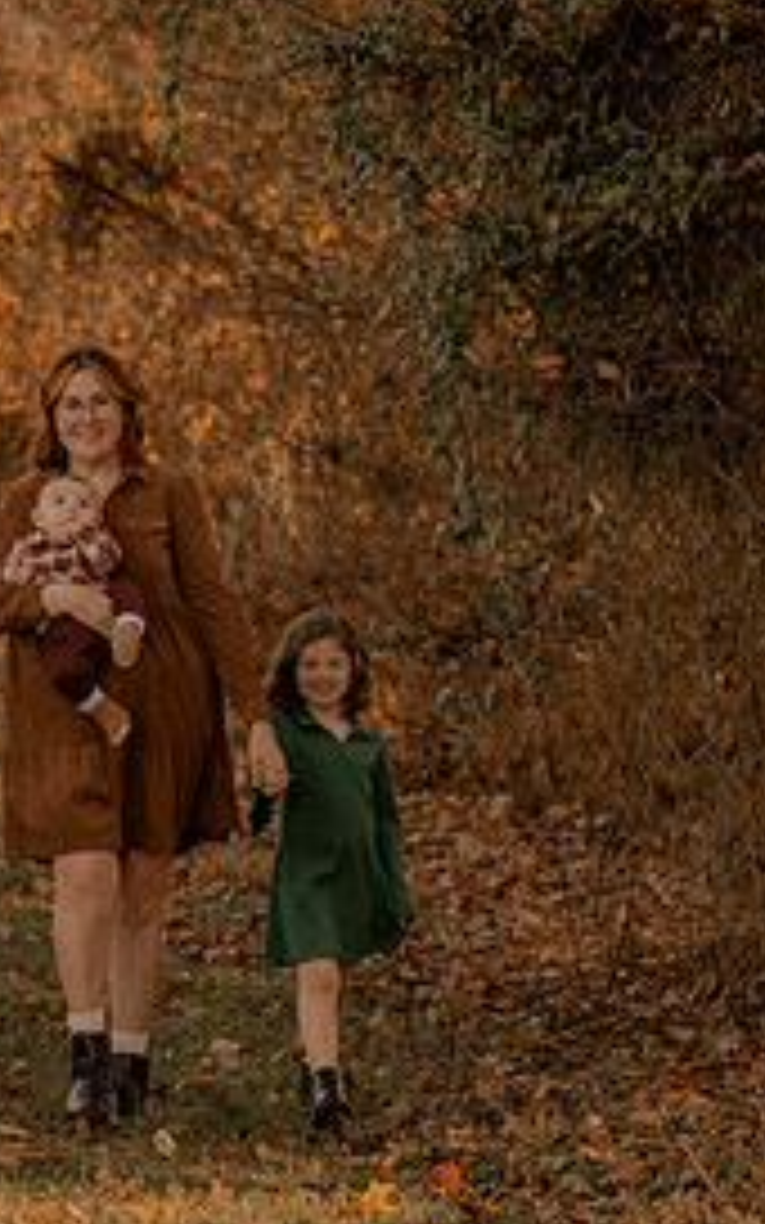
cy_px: 592
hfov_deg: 7.0
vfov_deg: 11.3
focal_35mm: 185
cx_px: -207
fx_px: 6171
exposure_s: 1/320
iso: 200
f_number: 2.8
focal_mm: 85
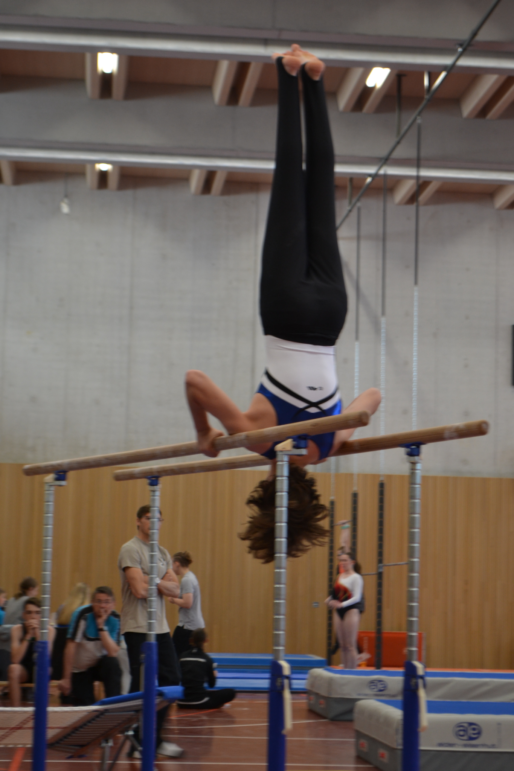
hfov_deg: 16.6
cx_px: 257
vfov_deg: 24.6
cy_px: 386
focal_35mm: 82
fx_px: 1767
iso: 400
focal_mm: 55
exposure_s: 1/25
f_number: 5.6
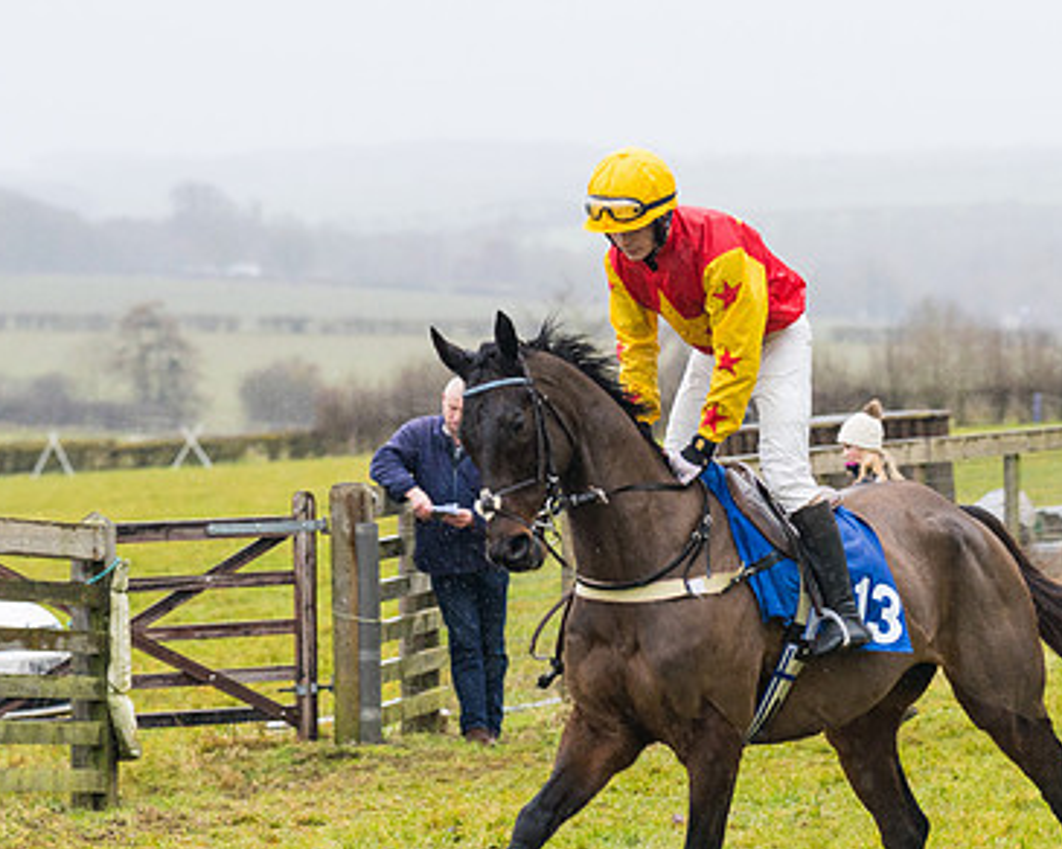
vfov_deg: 6.2
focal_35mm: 249
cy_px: 691
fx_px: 7826
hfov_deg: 7.8
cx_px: 722
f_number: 4
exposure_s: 1/1000
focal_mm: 135
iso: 800
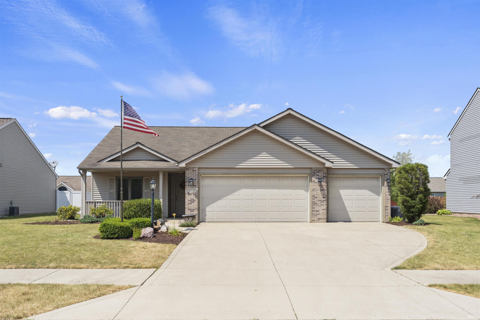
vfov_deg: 43.6
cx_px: 240
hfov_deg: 61.9
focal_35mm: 30
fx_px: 400
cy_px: 160
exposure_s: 1/4000
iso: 800
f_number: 5.6
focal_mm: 20
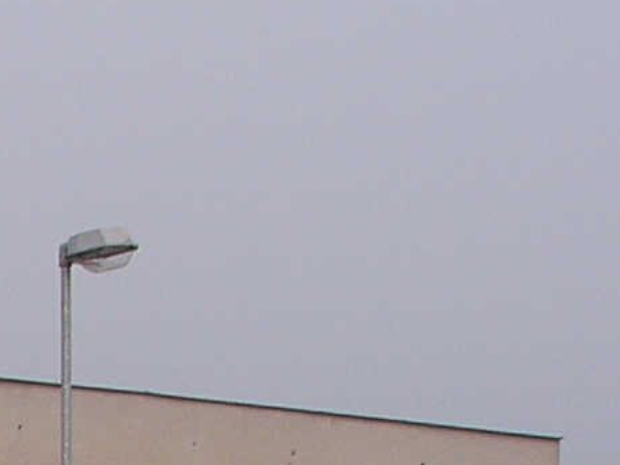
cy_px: 930
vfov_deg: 7.3
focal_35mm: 197
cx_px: -840
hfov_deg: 9.1
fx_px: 3528
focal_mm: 6.5
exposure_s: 1/400
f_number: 4.6
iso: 50
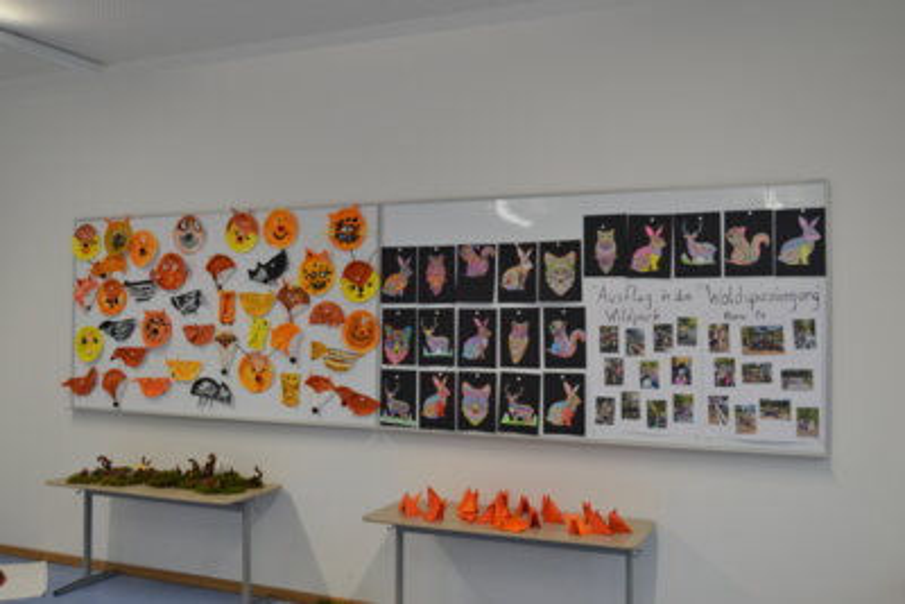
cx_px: 452
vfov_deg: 38.4
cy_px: 302
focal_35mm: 34
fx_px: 868
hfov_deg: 55.1
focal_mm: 23
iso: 400
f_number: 4.5
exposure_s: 1/80
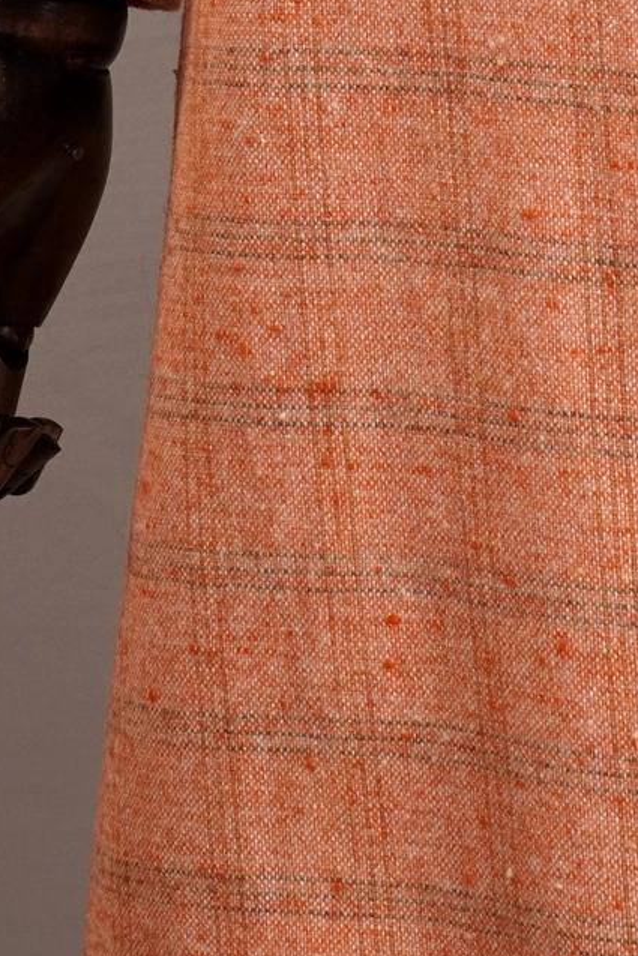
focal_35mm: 217
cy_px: -371
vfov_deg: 9.3
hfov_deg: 6.3
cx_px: 763
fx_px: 5765
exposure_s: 1/25
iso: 250
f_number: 8
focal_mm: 32
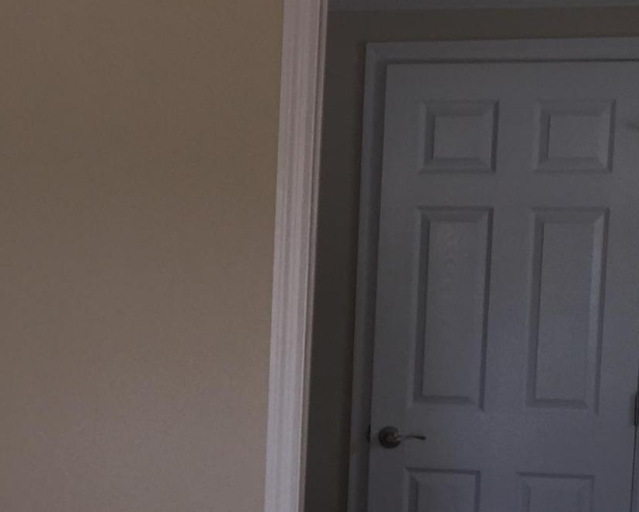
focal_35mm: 99
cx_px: -51
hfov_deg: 18.7
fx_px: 1873
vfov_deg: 15.4
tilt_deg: -7.2
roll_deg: -0.9
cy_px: 451
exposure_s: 1/30
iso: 32
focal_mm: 4.15
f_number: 2.2
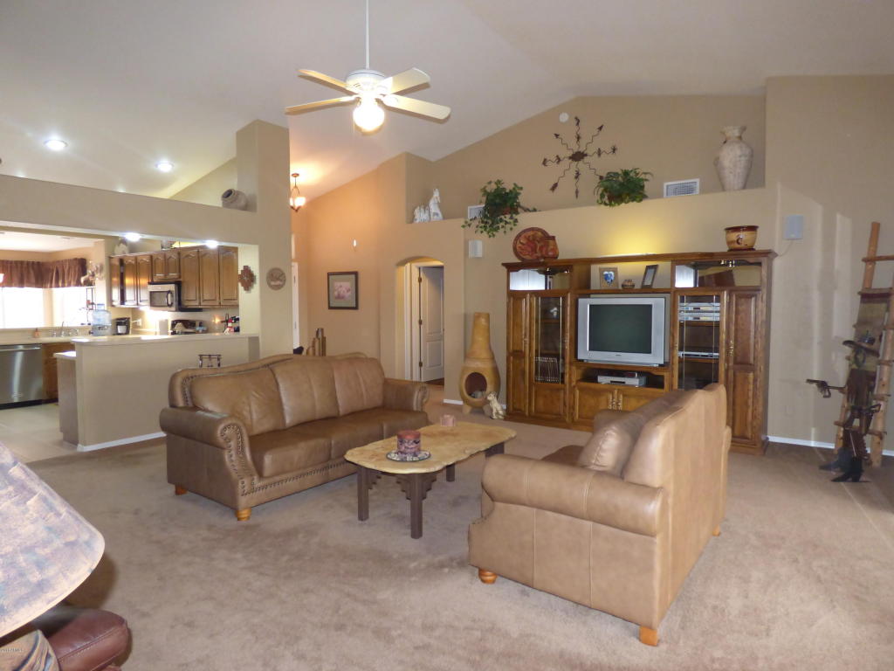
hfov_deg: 81.7
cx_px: 447
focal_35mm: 20
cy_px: 336
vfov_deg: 66.0
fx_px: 517
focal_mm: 3.58
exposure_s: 1/60
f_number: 2.8
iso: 400
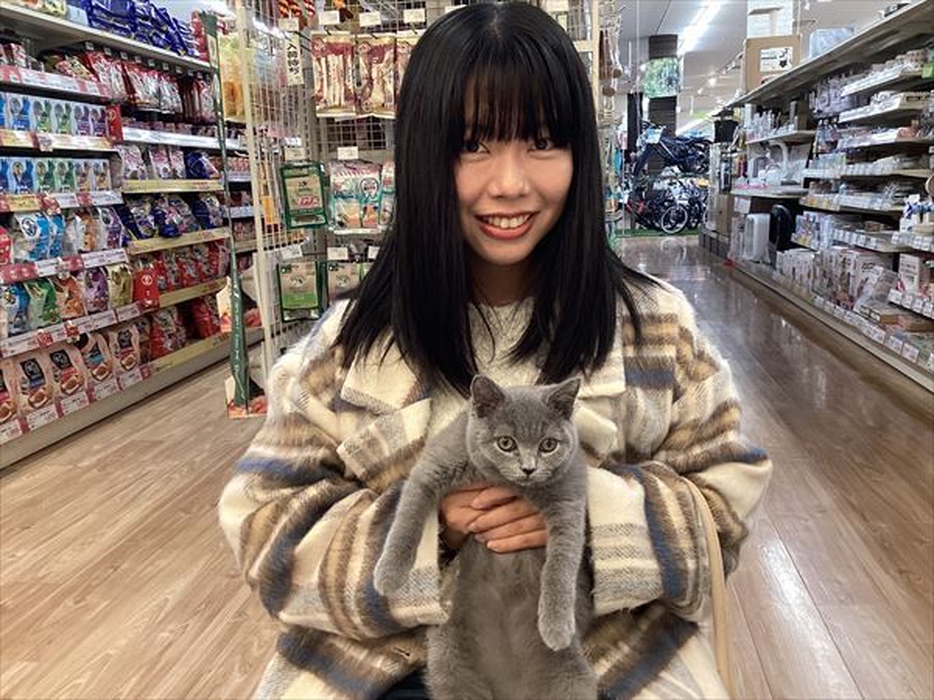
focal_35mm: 31
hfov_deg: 58.4
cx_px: 467
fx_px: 836
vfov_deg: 45.4
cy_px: 350
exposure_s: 1/60
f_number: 2.4
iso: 125
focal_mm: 3.3
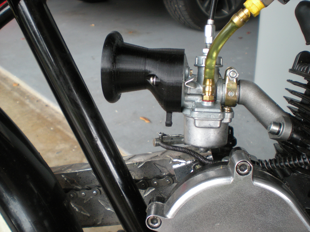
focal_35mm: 38
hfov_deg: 49.0
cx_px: 155
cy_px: 116
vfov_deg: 37.7
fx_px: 340
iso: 170
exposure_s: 1/56.8
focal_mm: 6.3
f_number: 3.1
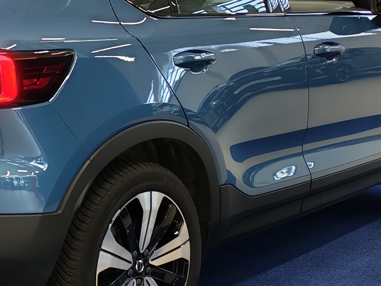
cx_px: 53
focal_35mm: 90
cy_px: 105
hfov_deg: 21.4
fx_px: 991
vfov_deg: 16.4
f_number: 1.9
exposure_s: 1/100
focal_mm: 6.12
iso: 123
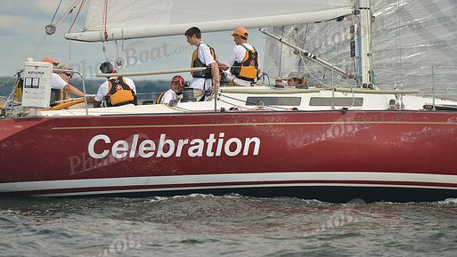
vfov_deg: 5.4
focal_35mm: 225
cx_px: 241
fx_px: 2728
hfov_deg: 9.6
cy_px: 93
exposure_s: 1/800
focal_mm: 190
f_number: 5
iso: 200
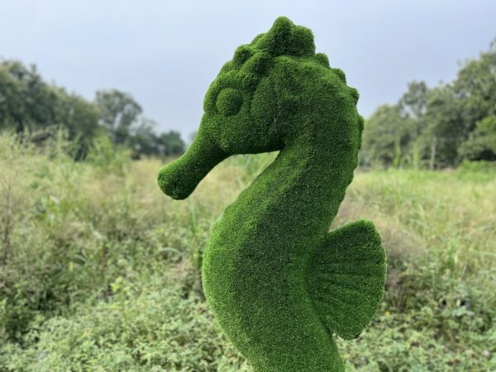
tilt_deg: -0.7
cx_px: 248
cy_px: 186
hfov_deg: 67.3
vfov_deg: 53.1
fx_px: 373
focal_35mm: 26
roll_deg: -2.1
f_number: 1.6
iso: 50
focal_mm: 5.1
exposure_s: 1/1225
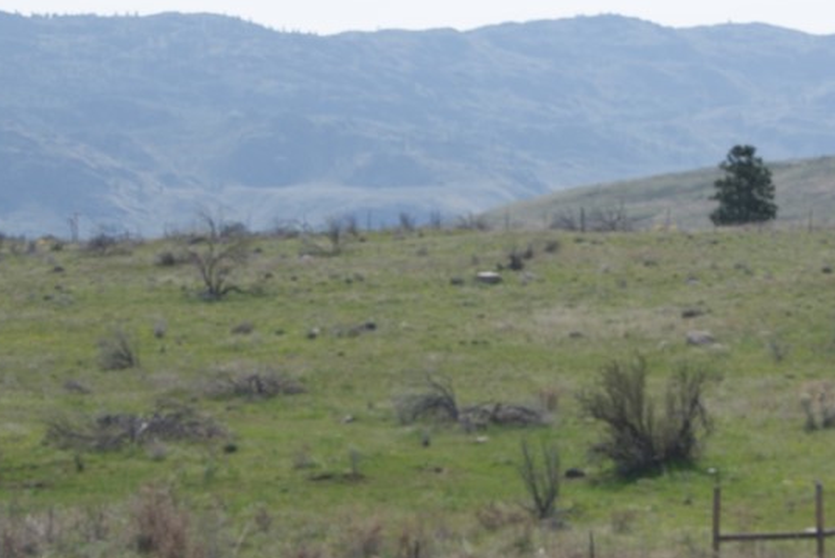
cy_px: 384
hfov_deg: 16.7
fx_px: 2809
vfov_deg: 11.3
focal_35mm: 121
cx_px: 697
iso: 100
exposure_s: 1/160
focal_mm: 40
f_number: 13
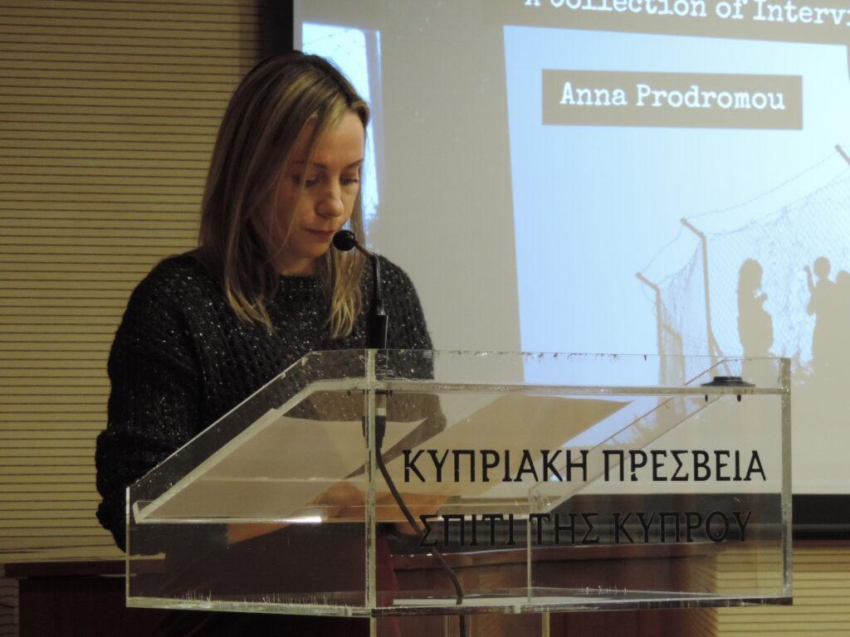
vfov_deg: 9.6
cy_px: 318
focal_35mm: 155
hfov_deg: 12.7
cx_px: 425
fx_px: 3806
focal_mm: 27.6
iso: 720
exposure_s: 1/30
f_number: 4.4
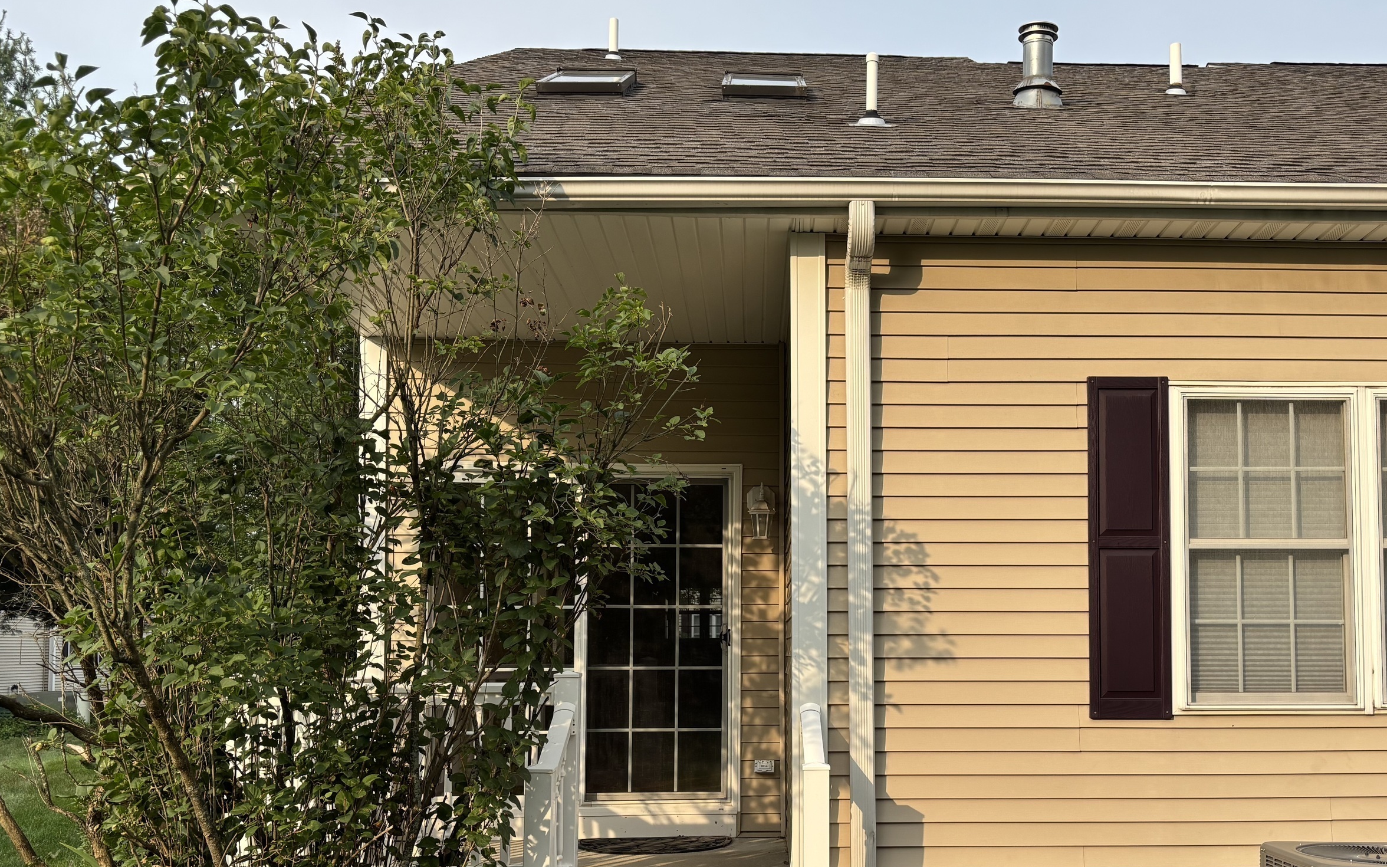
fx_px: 1361
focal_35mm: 36
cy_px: 570
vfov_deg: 35.0
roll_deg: -0.2
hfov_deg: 53.7
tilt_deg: +2.1
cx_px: 826
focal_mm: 5.96
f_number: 1.6
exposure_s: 1/1248
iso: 50
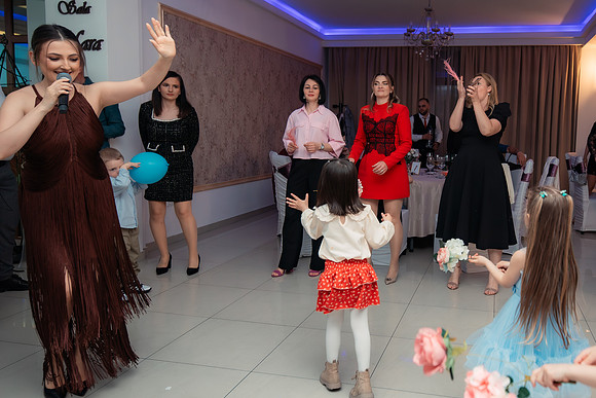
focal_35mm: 29
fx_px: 488
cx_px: 399
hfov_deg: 61.3
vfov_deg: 44.3
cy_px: 174
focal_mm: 22
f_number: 2.8
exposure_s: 1/200
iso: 1600
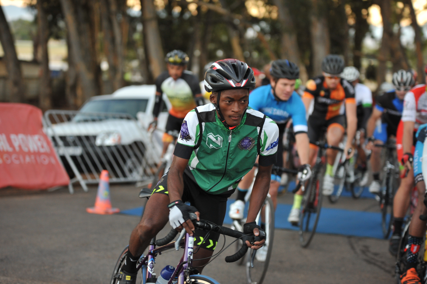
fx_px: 1126
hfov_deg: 21.5
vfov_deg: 14.4
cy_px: 142
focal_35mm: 95
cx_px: 214
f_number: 2.8
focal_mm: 95
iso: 1250
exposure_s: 1/250
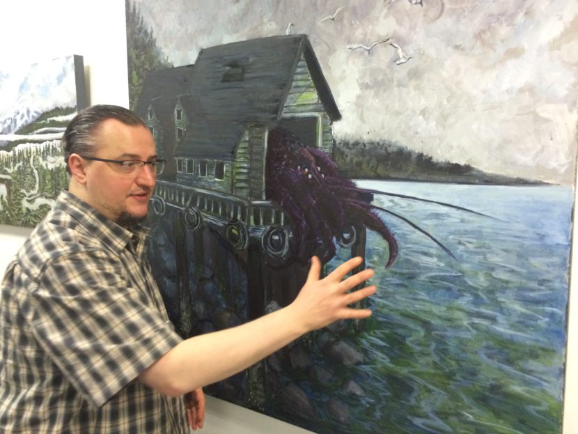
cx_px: 289
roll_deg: -0.9
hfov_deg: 61.6
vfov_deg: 48.3
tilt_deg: -5.3
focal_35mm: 29
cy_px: 217
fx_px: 484
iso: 160
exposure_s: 1/30
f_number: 2.2
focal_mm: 4.15
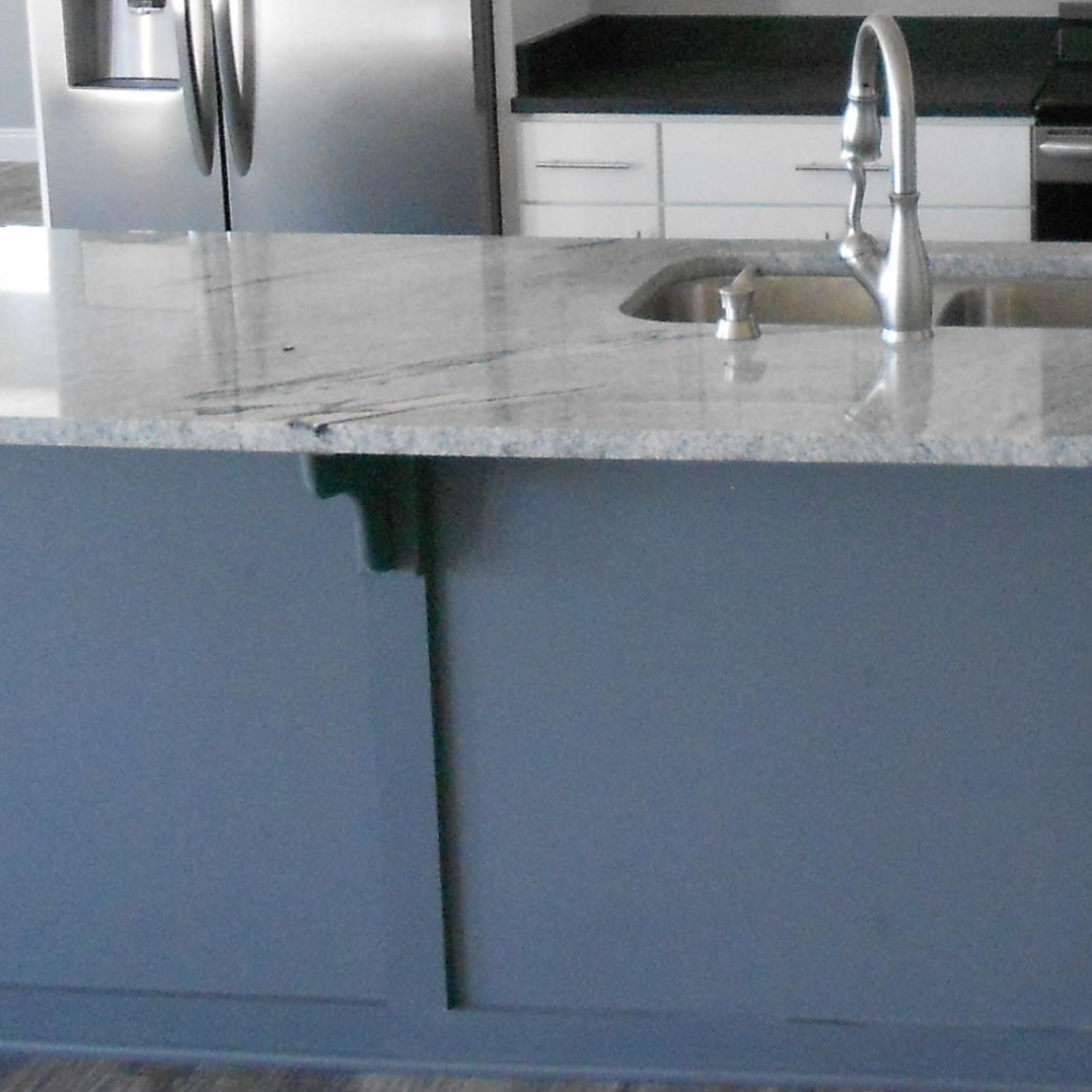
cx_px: 1094
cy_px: 113
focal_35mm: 64
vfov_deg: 26.0
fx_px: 2284
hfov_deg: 25.5
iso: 400
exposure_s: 1/50
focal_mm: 4.6
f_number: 3.2
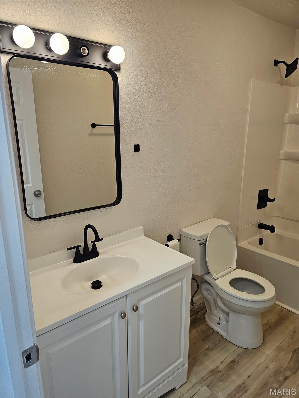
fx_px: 265
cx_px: 150
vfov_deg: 73.9
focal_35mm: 23
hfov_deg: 58.9
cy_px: 199
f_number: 1.7
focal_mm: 6.3
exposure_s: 1/120
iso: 100
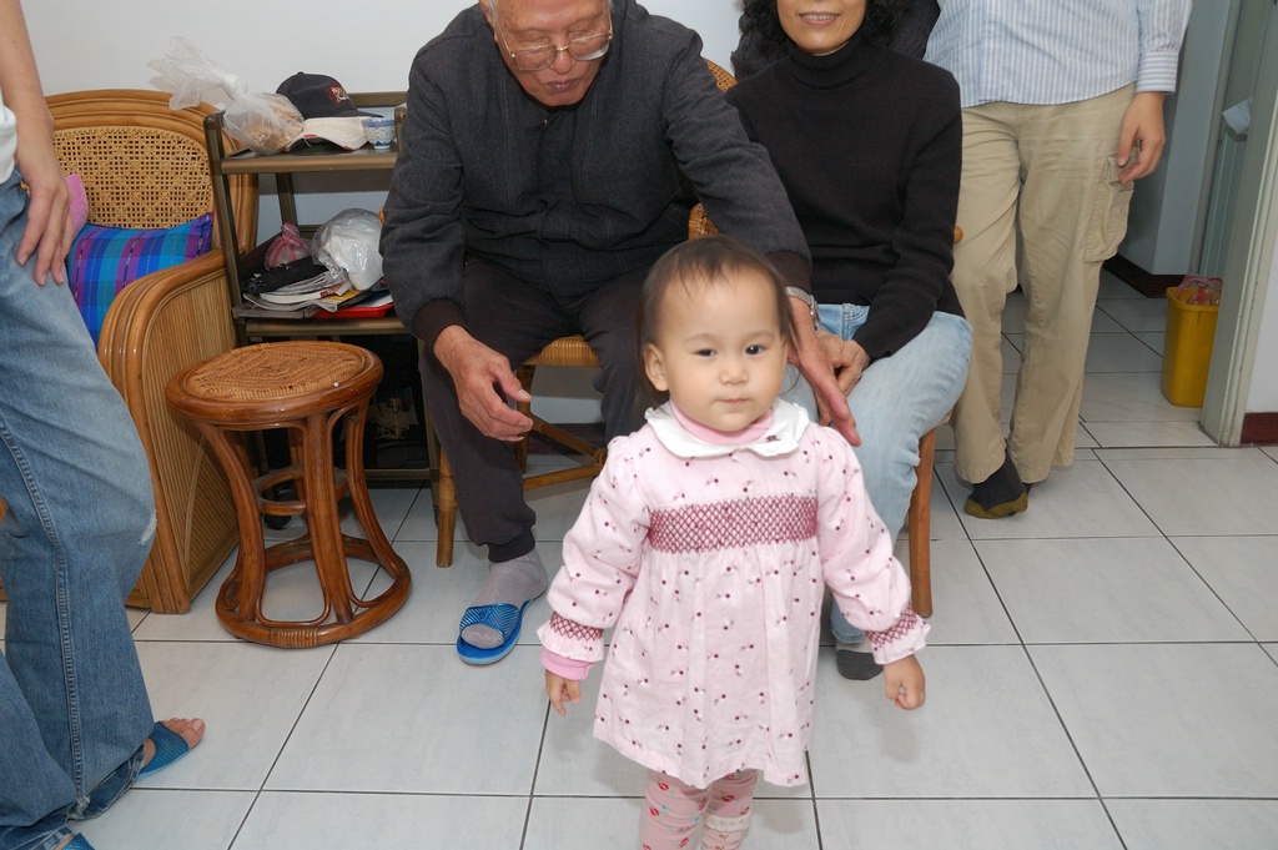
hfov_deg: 57.3
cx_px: 639
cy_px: 425
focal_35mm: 33
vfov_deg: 39.9
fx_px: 1171
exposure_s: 1/60
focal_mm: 22
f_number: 4
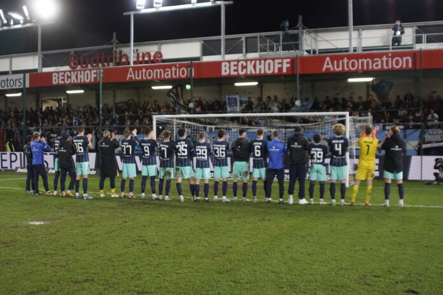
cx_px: 222
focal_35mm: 42
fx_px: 517
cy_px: 148
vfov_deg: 31.9
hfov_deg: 46.4
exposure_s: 1/160
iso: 800
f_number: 4
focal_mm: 28
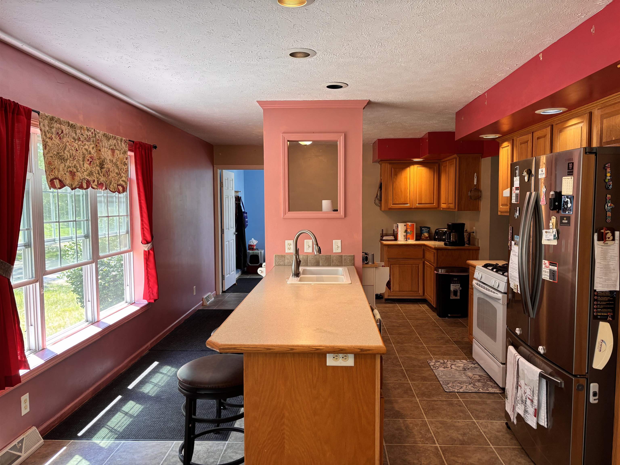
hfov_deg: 67.3
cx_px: 310
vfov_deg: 53.1
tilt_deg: -3.9
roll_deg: +0.3
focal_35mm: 26
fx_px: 466
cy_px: 232
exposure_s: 1/120
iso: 125
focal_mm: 5.96
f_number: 1.6
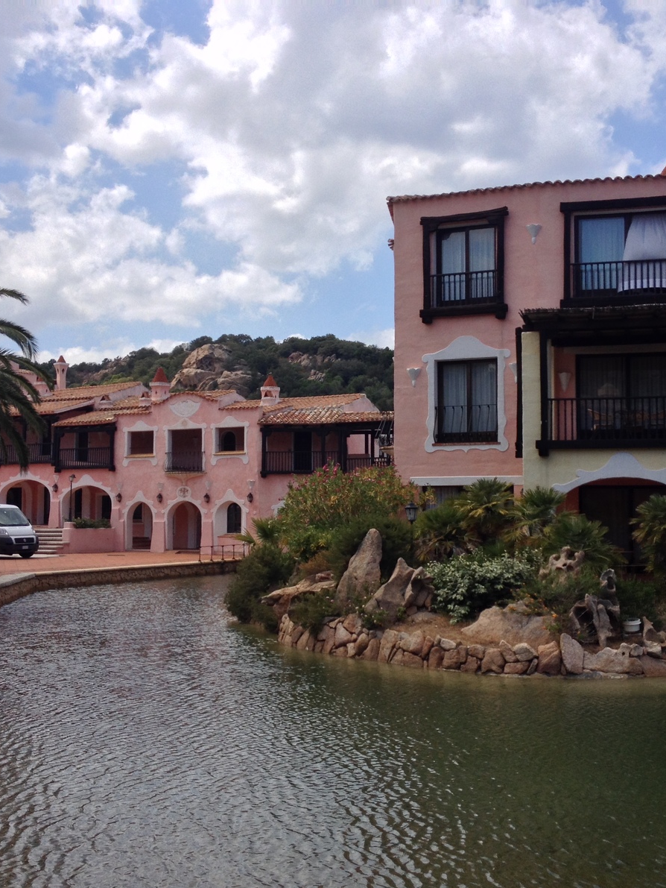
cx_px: 382
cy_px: 447
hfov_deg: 30.8
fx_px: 1205
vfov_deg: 40.4
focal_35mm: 47
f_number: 2.4
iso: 50
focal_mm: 4.28
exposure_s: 1/1534
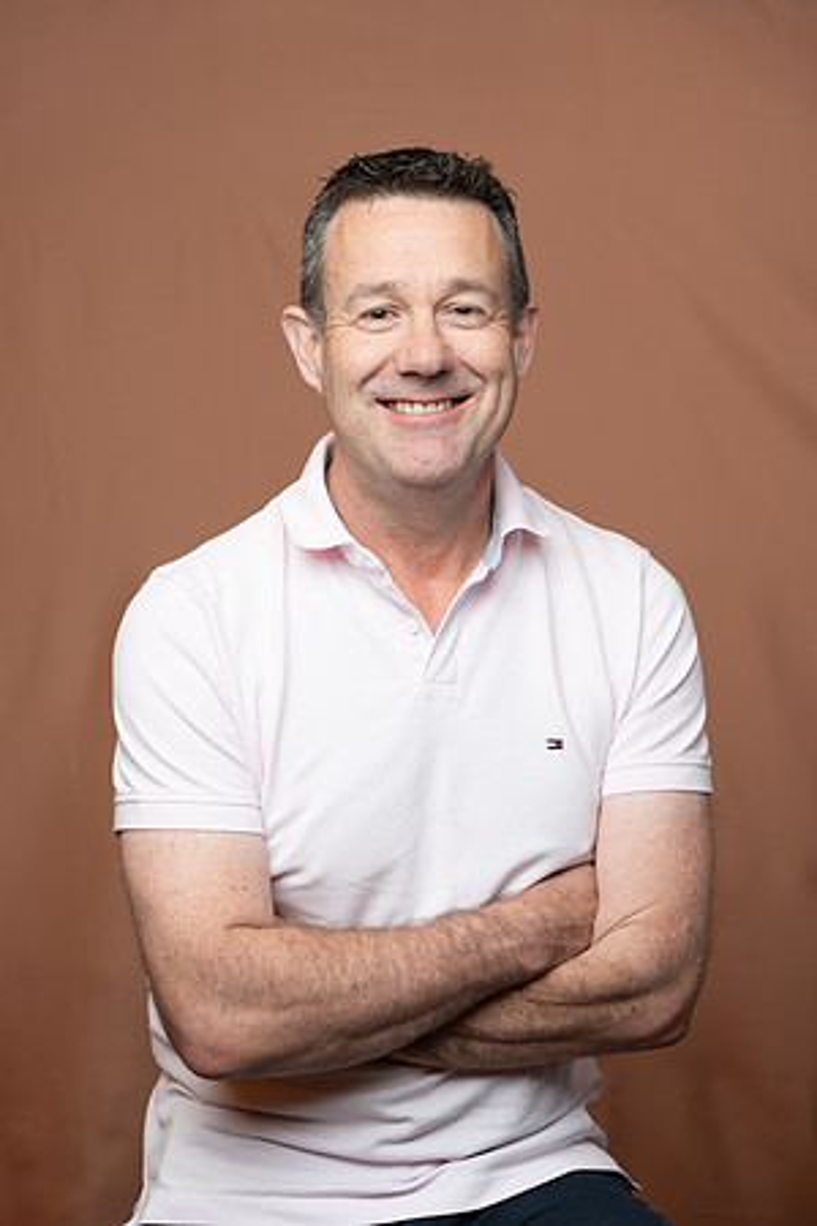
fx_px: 2417
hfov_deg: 19.2
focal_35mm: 71
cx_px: 408
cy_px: 613
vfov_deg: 28.5
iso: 320
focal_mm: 71
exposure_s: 1/160
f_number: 4
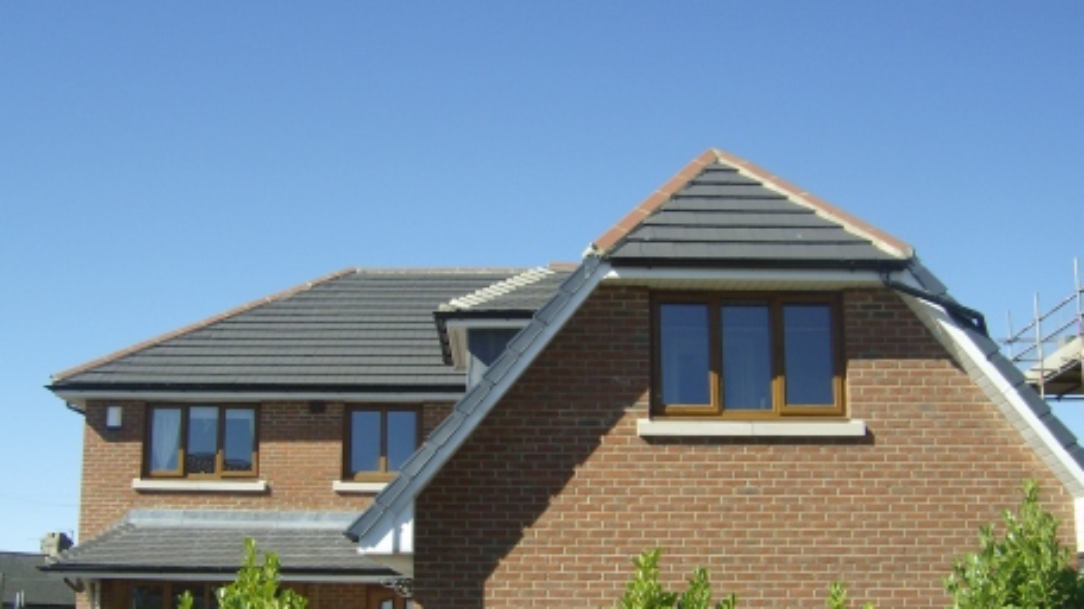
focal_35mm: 44
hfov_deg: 46.4
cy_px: 383
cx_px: 521
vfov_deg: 27.0
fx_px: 1264
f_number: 4.7
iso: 100
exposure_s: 1/403
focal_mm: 6
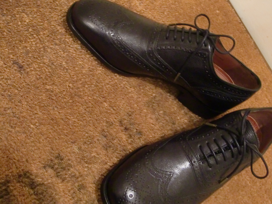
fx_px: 361
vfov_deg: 31.5
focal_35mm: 46
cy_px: 102
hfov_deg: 41.2
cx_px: 136
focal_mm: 8.2
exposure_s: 1/15
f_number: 3.3
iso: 800
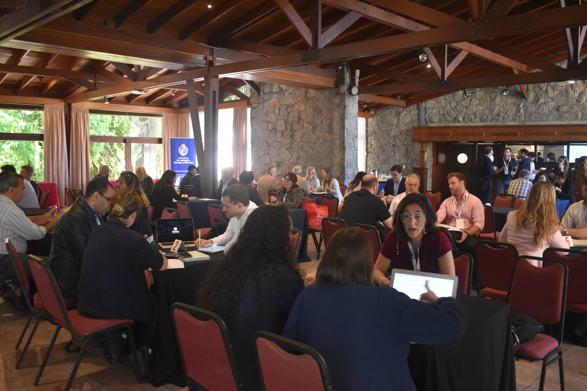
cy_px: 196
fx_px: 489
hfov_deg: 61.9
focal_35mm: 30
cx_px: 294
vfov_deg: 43.6
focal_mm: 20
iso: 2200
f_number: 3.8
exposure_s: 1/60
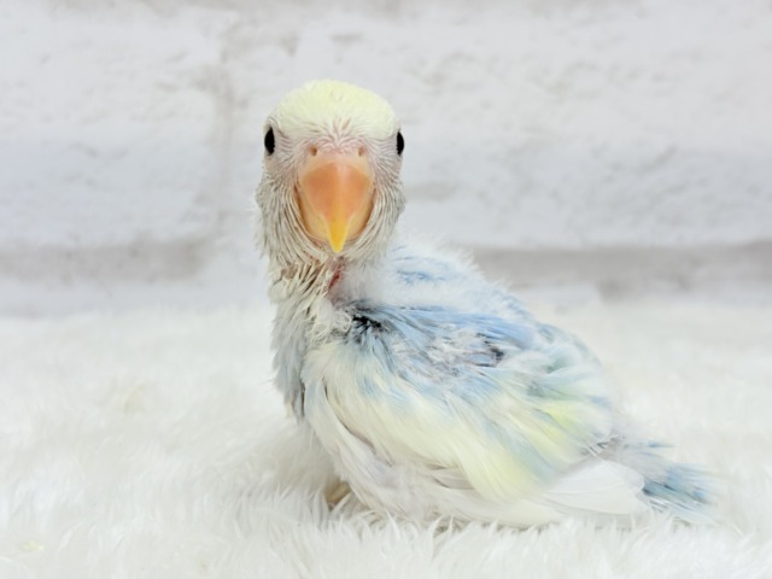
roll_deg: -0.9
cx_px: 386
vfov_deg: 28.0
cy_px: 290
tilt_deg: -12.2
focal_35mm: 52
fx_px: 1160
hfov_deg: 36.8
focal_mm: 5.96
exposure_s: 1/100
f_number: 1.6
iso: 64
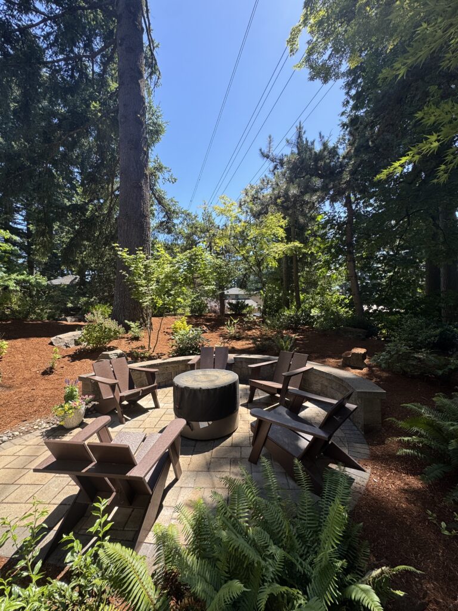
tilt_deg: +1.0
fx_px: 247
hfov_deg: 85.7
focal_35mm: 14
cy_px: 306
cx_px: 229
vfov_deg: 102.1
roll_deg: +1.0
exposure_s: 1/453
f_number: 2.2
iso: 40
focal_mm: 2.22
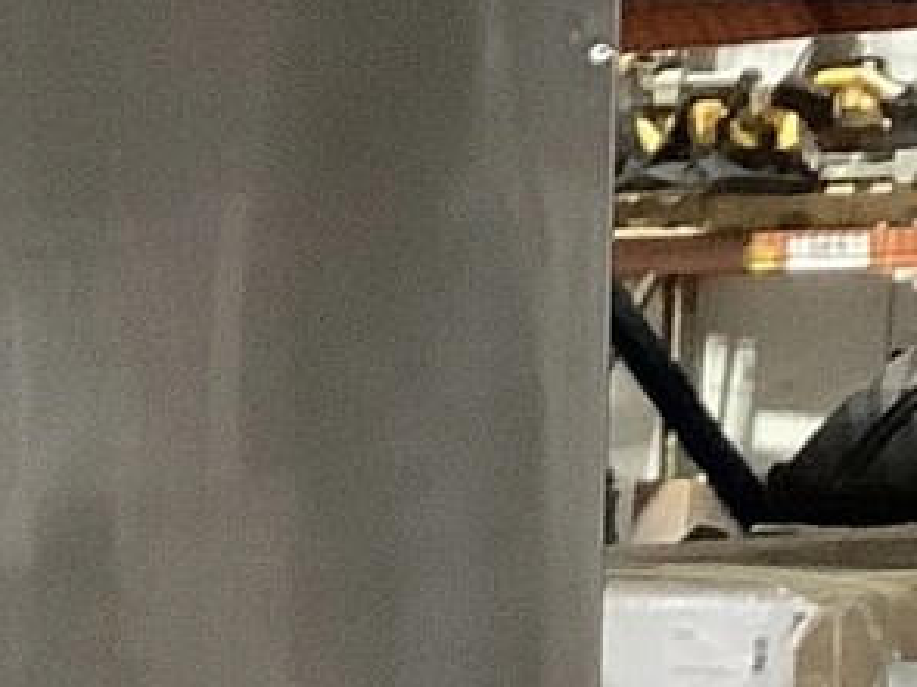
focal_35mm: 210
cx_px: -401
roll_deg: +0.0
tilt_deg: -9.6
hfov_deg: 9.2
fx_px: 5561
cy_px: 1430
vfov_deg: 6.8
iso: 400
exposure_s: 1/30
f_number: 2.4
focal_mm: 3.3
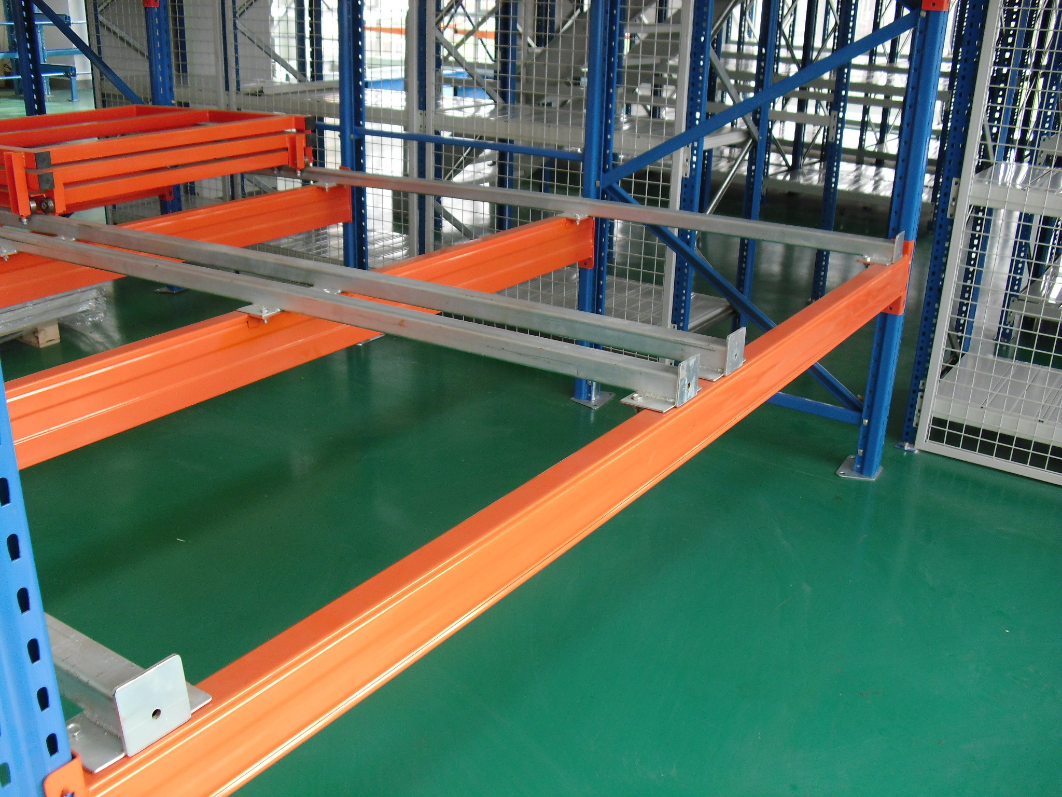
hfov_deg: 51.4
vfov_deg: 39.7
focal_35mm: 36
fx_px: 1104
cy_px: 398
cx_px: 531
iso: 100
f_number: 3.1
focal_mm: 6.3
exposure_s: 1/80
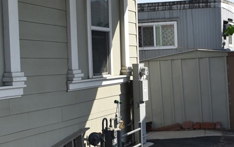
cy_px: 104
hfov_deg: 25.2
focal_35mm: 81
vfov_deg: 16.1
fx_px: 517
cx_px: 177
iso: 110
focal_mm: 24
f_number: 8
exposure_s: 1/250
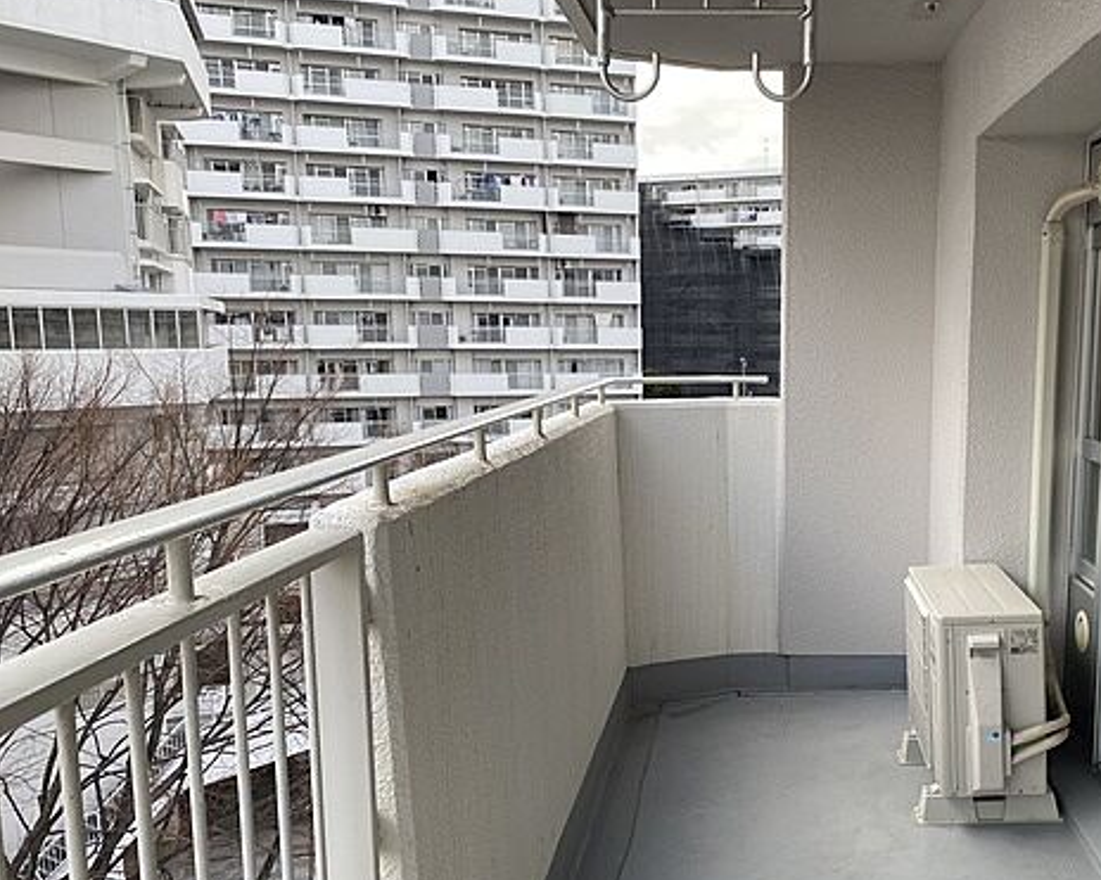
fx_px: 1140
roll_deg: +0.3
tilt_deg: -9.3
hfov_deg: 50.4
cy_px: 534
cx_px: 757
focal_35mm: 35
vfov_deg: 42.0
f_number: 1.8
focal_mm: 4.25
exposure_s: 1/374
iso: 32
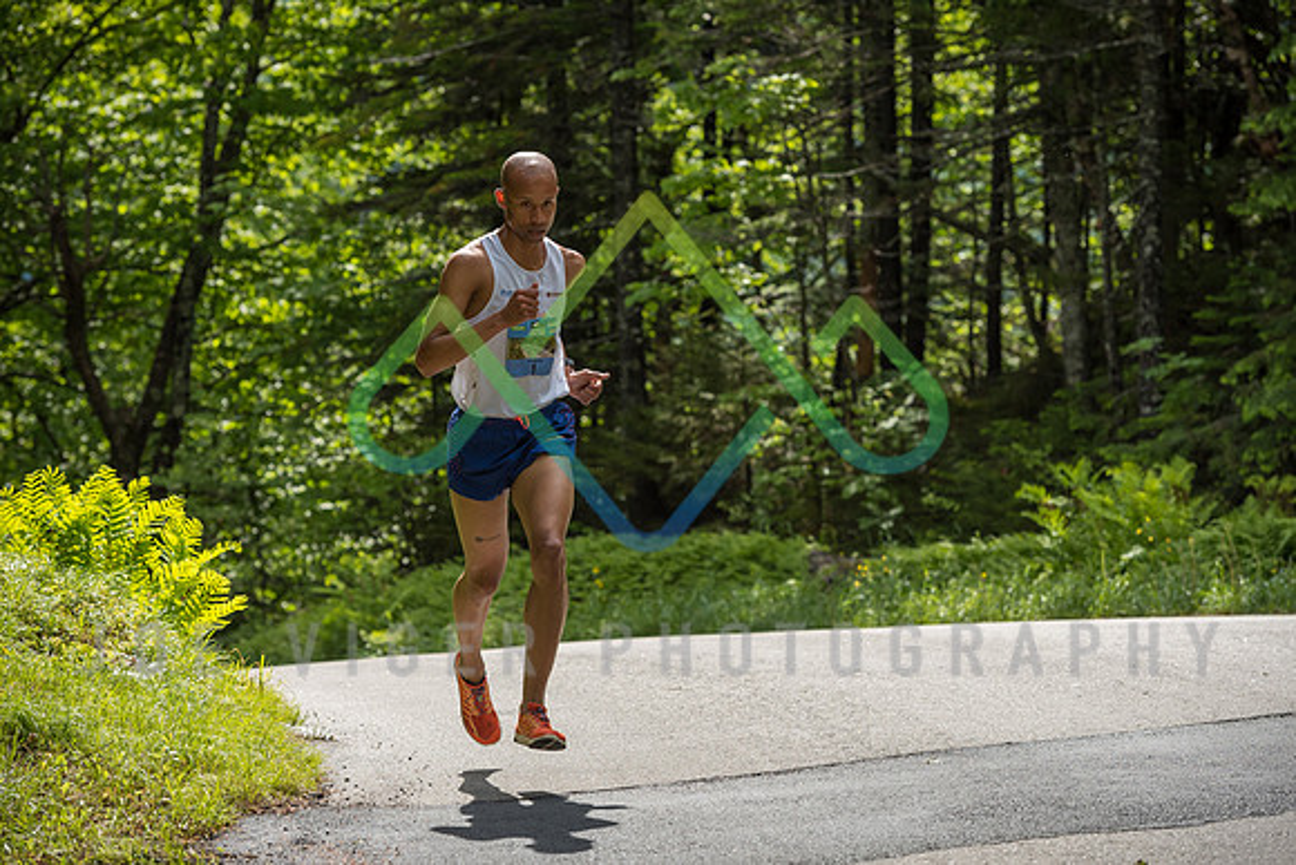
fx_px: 4681
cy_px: 432
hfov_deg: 15.8
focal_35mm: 130
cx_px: 648
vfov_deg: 10.6
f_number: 5.6
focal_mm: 130
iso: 640
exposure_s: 1/2500
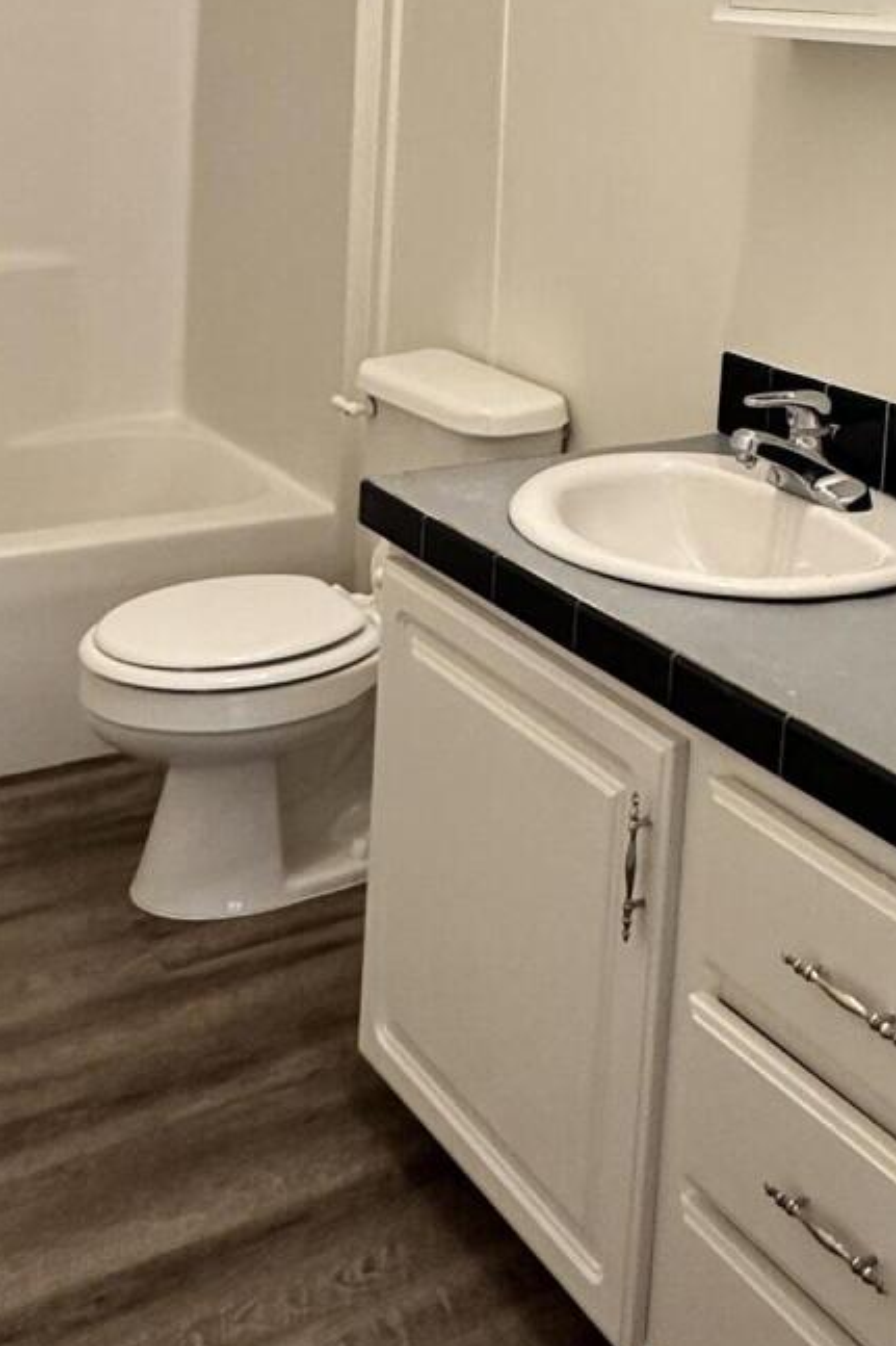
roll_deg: -5.5
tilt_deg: -6.2
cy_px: 225
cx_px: 782
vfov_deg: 41.3
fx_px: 1681
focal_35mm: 45
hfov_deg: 28.8
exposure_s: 1/120
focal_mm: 2.22
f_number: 2.2
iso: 320
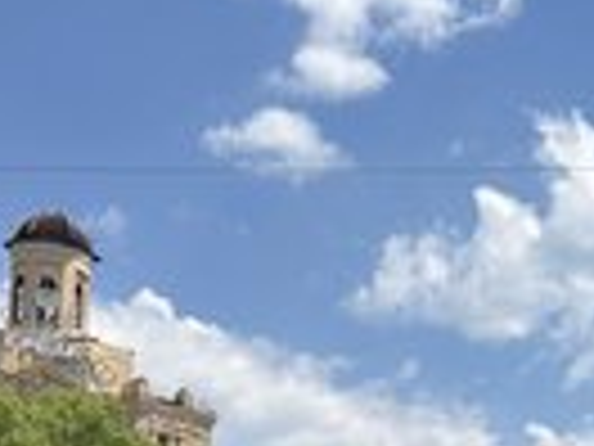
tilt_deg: +6.2
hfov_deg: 25.5
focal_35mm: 73
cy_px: 622
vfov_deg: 18.4
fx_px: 1253
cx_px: 576
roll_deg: -1.6
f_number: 1.78
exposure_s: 1/5848
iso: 80
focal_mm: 6.86
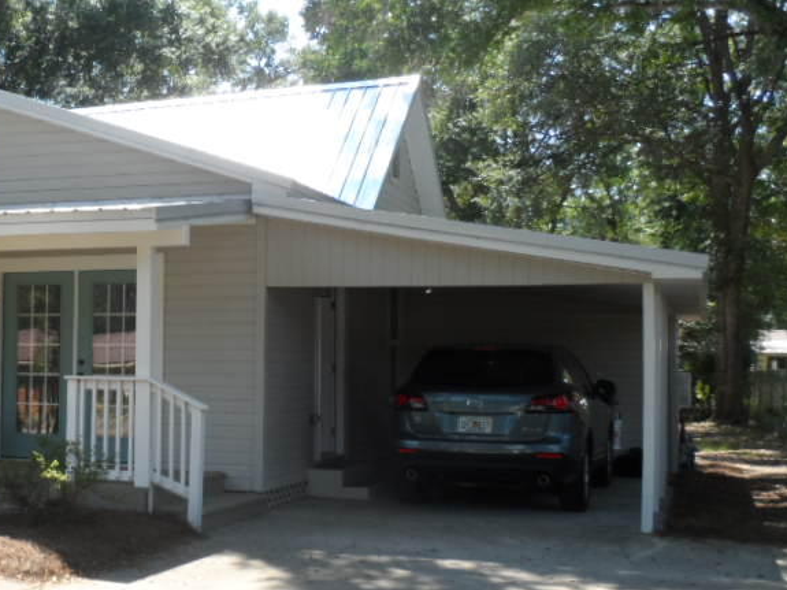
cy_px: 350
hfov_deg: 32.7
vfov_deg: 25.6
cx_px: 137
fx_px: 1296
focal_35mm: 57
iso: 80
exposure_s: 1/250
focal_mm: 5.3
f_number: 3.4
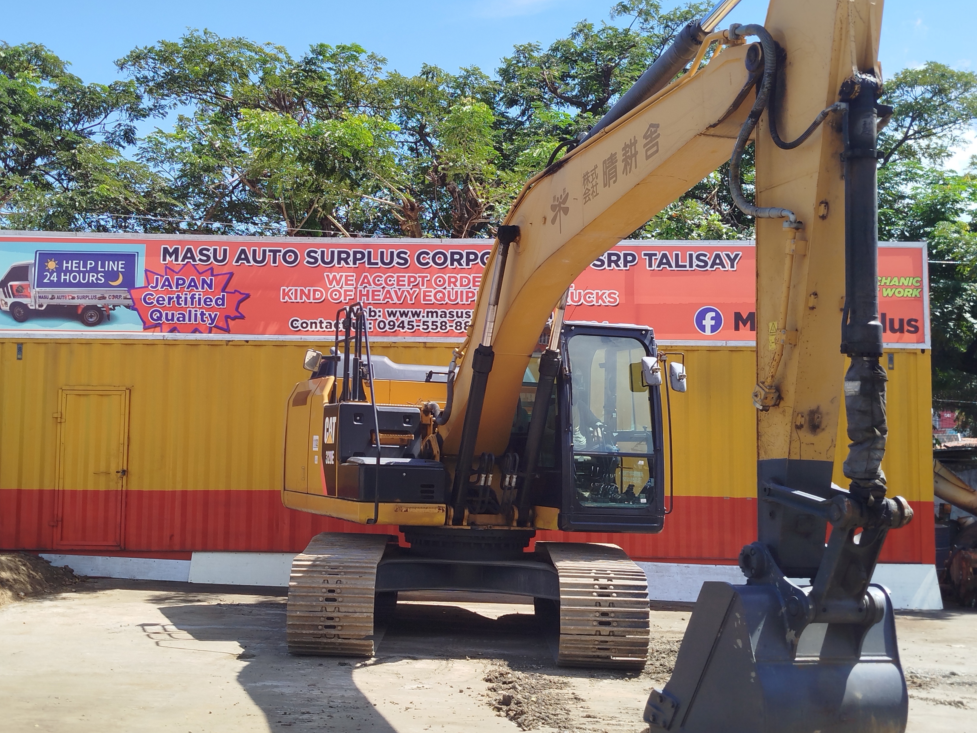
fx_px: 1242
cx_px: 391
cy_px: 327
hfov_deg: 42.7
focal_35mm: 44
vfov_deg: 32.8
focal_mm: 5.31
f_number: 1.7
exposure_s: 1/791
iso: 50
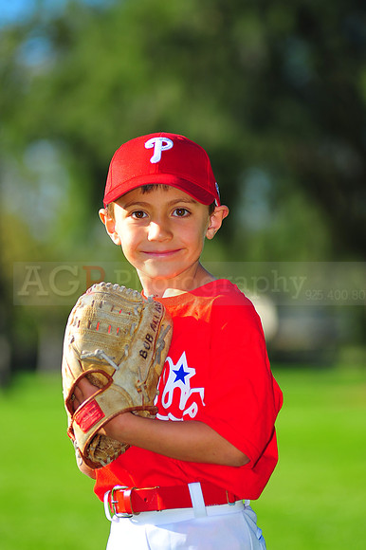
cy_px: 275
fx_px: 2748
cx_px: 183
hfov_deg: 7.6
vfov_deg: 11.4
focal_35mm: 180
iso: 200
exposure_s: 1/1000
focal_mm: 180
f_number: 4
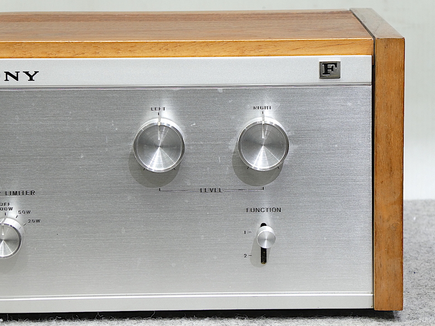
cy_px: 163
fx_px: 2011
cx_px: 218
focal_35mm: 160
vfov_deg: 9.3
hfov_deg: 12.3
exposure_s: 1/5
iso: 200
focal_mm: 28.7
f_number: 5.5
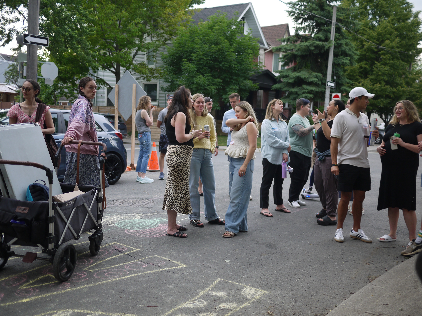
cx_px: 211
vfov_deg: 36.0
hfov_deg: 46.8
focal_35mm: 40
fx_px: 488
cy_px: 158
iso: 100
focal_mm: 20
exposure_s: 1/320
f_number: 1.7
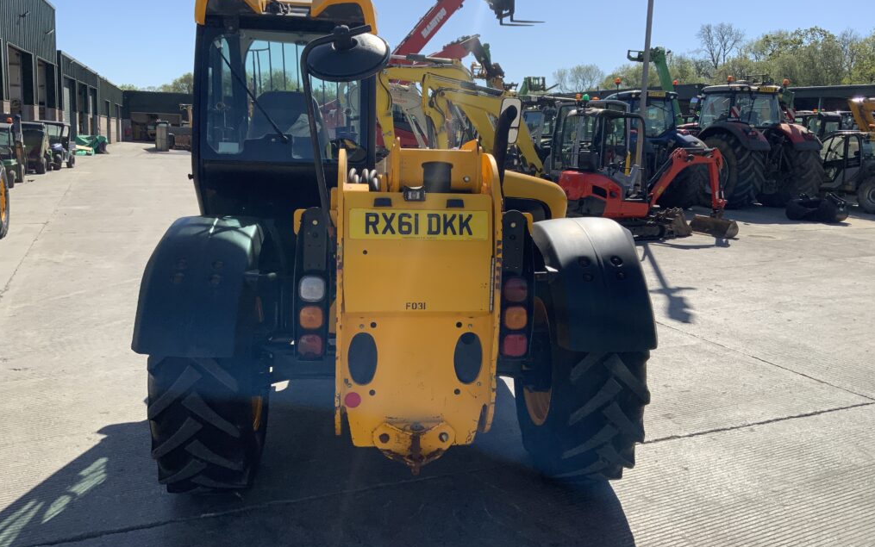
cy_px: 241
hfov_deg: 61.2
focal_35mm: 31
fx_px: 739
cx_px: 438
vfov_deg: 40.6
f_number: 1.8
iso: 16
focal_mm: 3
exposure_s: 1/2058
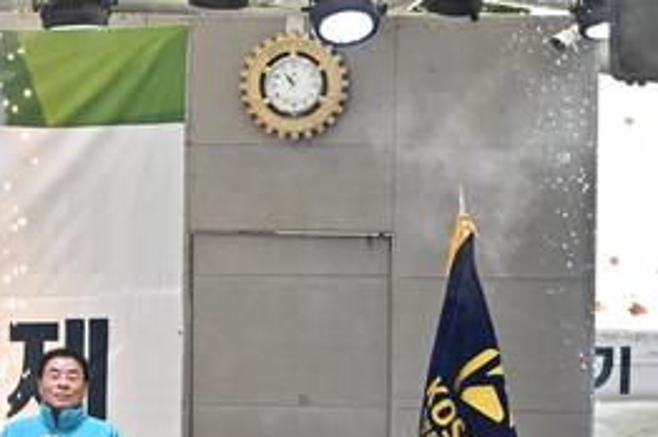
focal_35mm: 313
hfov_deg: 6.3
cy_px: 220
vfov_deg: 4.4
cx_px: -826
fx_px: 5714
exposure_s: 1/400
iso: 1000
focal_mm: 64
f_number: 4
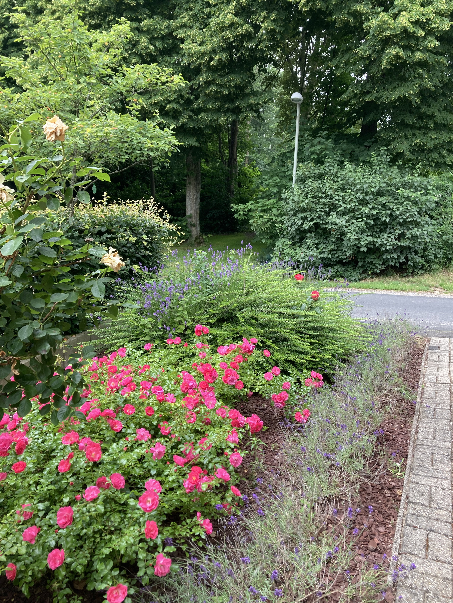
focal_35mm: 28
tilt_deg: -9.0
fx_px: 489
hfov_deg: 49.7
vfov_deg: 63.4
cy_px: 302
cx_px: 226
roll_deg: -1.5
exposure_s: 1/121
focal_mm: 3.99
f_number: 1.8
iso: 32
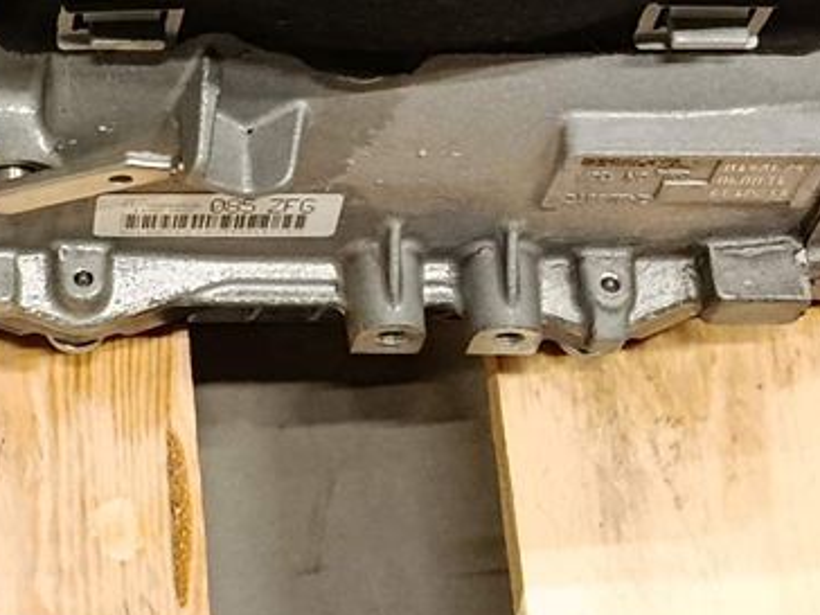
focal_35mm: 135
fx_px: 3198
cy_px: -41
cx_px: -176
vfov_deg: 10.9
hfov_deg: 14.1
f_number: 1.7
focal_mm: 5.24
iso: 1286
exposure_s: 1/33.3
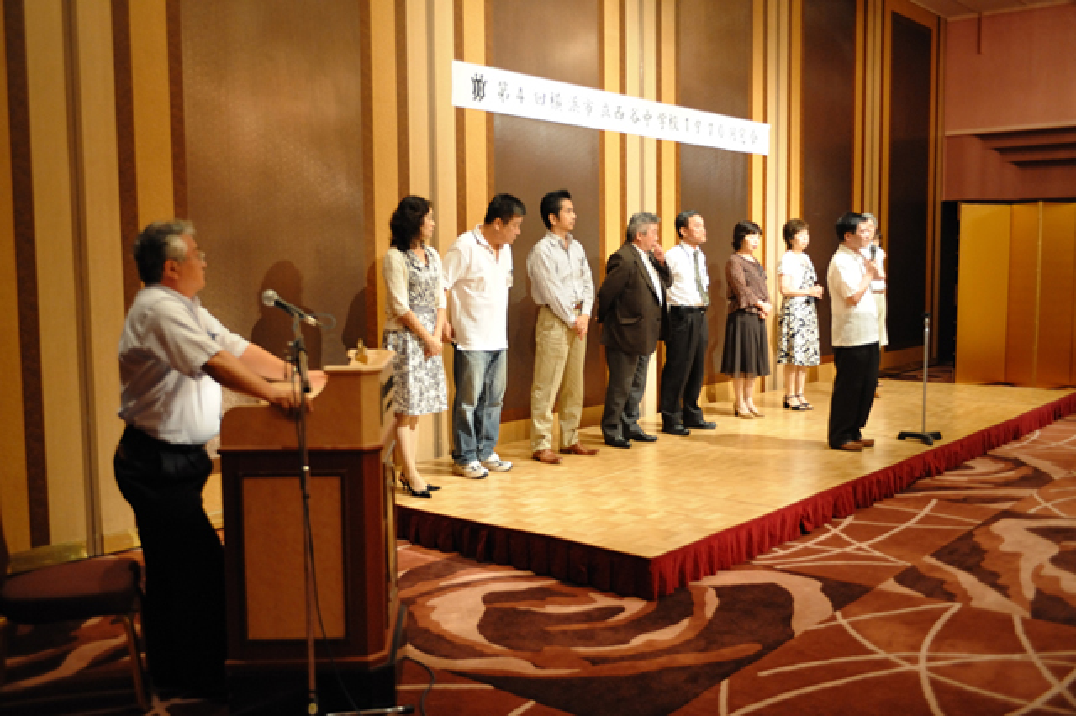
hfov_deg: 54.5
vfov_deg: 37.8
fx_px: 1046
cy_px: 358
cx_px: 538
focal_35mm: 35
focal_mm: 35
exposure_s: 1/125
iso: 3600
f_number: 2.8
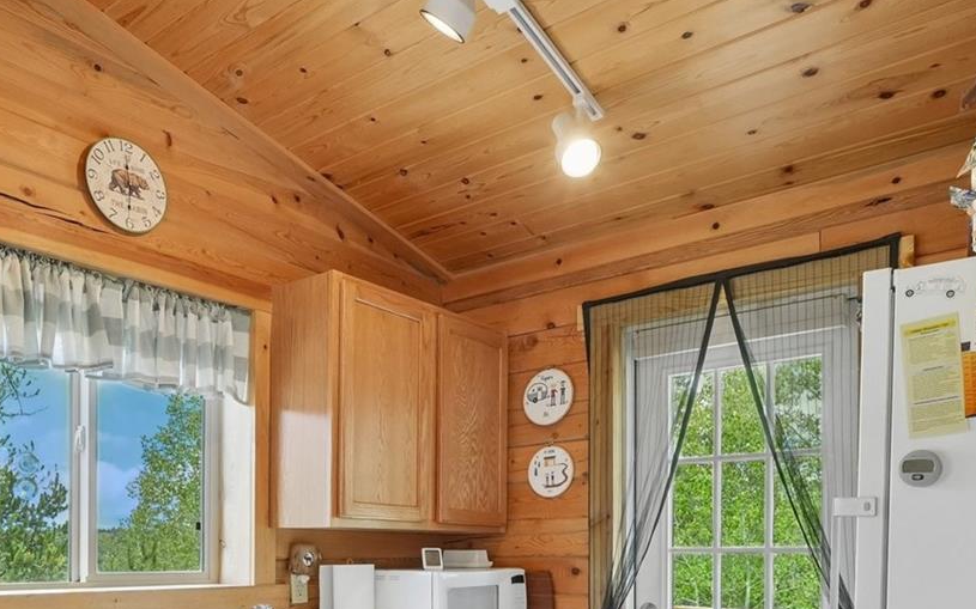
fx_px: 798
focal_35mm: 30
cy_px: 554
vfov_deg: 38.7
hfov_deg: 62.5
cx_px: 410
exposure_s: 1/20
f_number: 8
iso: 800
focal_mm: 10
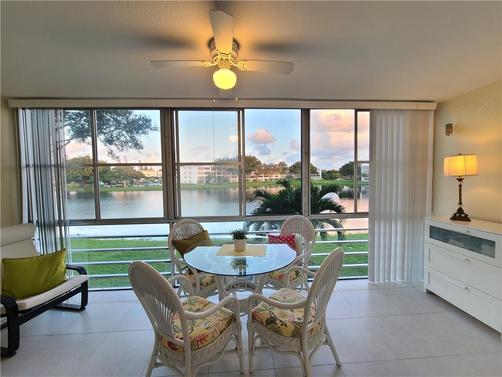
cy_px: 188
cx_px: 251
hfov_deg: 106.2
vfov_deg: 89.9
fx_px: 189
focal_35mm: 13
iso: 100
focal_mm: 2.2
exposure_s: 1/60
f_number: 2.2
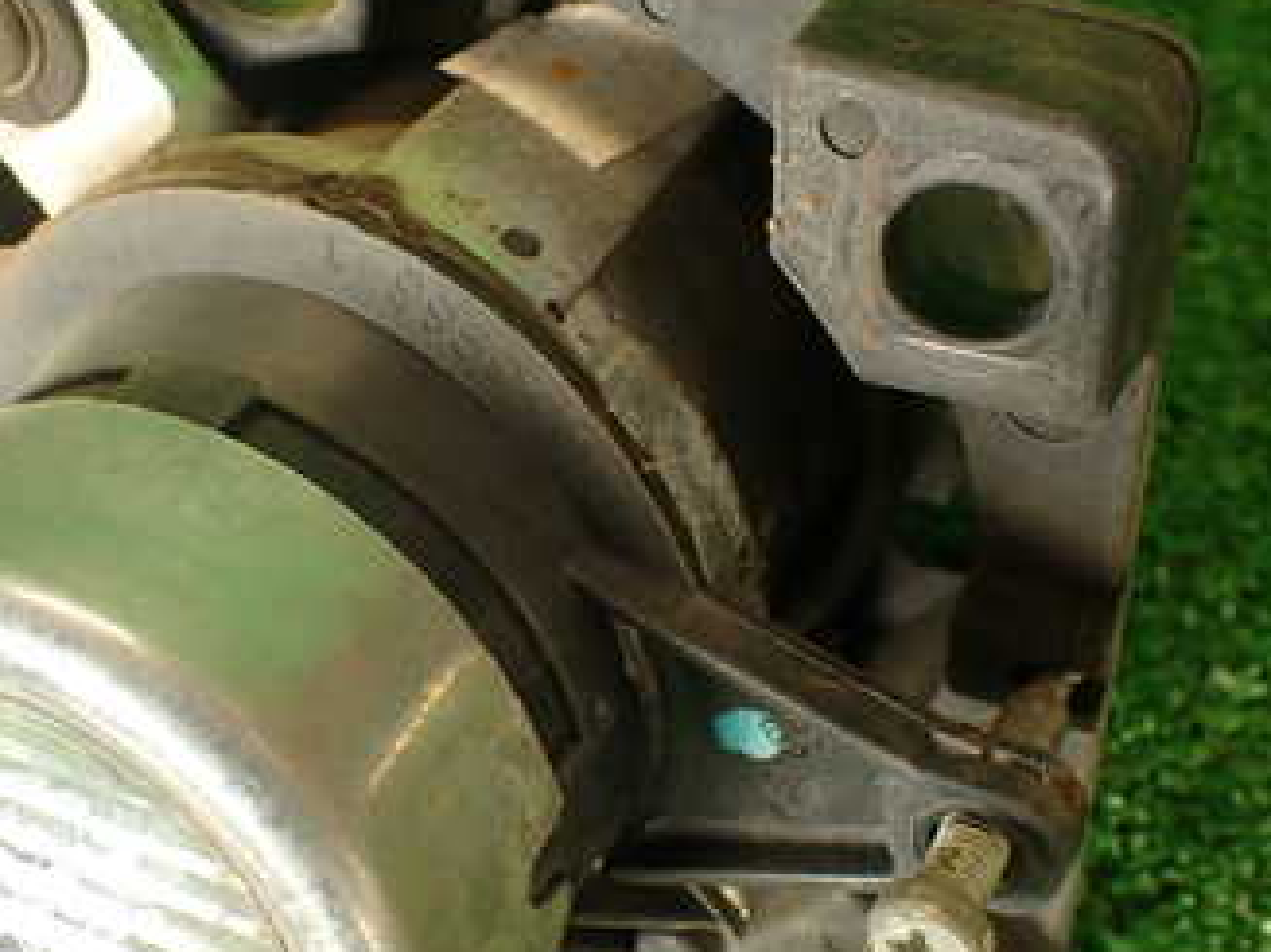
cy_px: 509
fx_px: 2019
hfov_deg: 34.8
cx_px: 474
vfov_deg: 26.5
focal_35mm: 55
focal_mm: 5.4
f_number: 2.3
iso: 200
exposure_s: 1/60
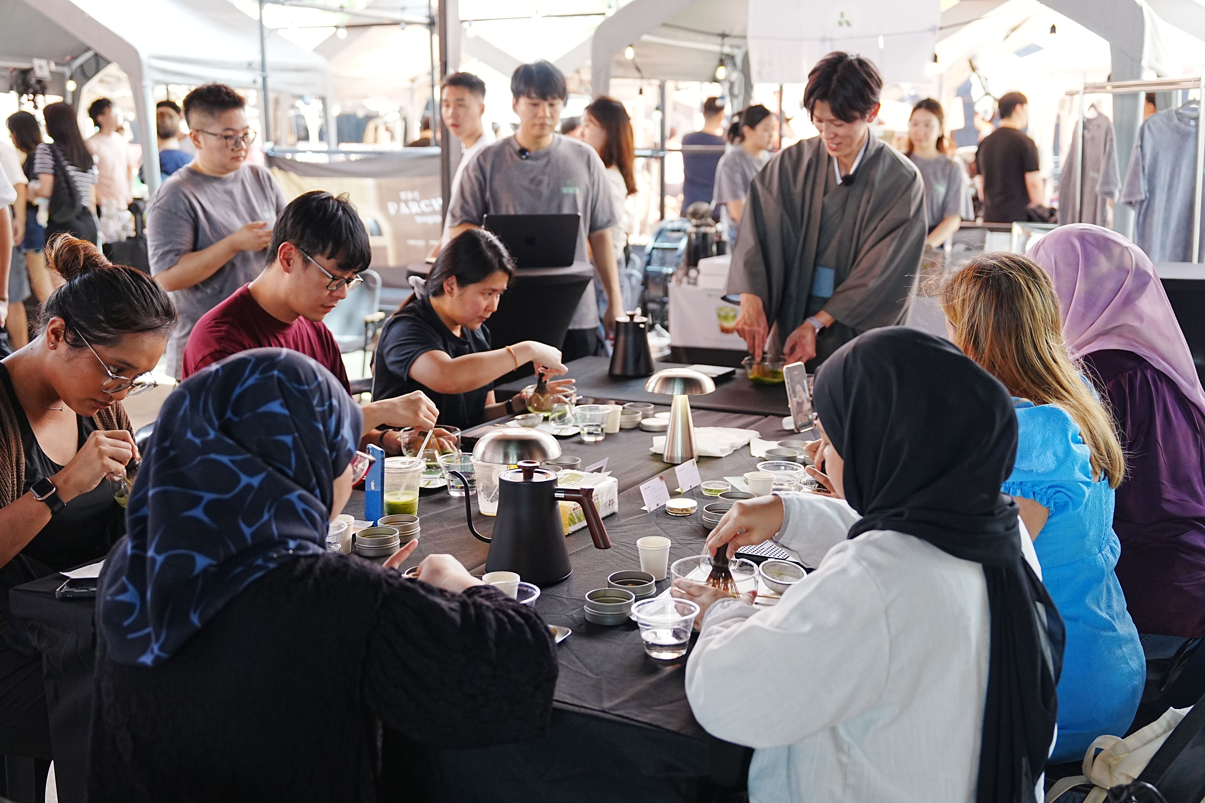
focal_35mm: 38
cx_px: 602
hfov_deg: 50.7
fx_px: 1272
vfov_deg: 35.1
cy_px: 402
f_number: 2.8
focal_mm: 38
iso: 1600
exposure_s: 1/400
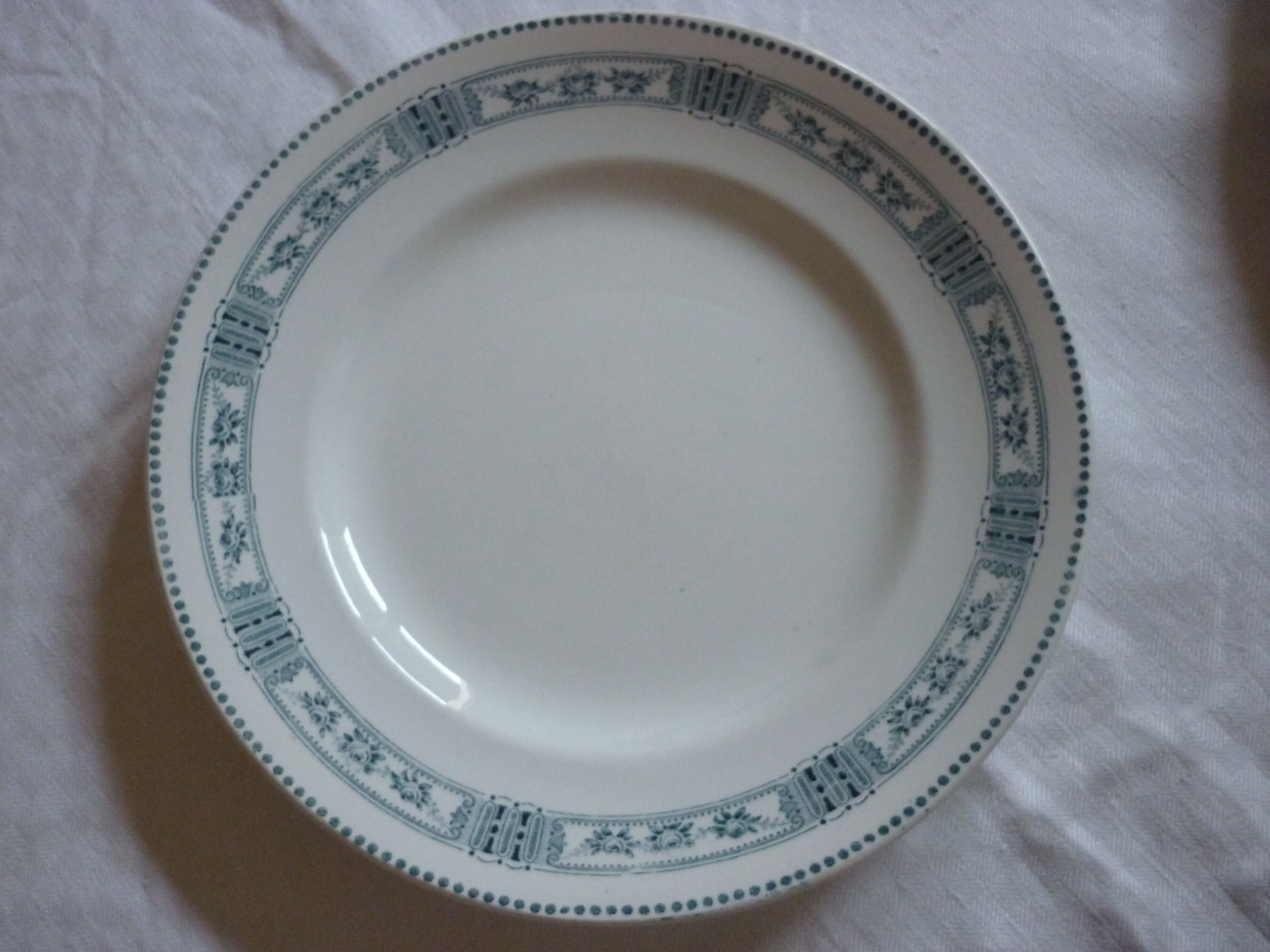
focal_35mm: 33
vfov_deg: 42.9
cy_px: 476
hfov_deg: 55.4
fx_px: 1211
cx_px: 635
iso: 400
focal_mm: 5.5
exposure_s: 1/30
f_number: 2.8
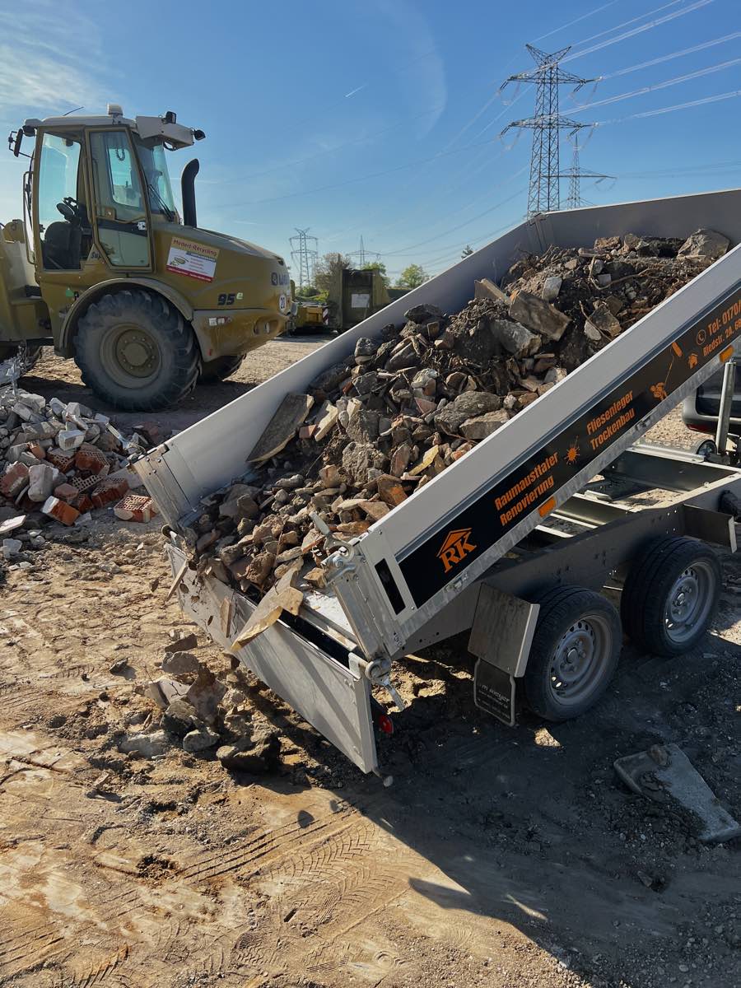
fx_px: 742
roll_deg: +2.0
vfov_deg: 67.3
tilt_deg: -13.4
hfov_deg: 53.1
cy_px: 494
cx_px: 370
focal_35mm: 26
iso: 50
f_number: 1.5
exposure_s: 1/3356
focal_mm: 5.7
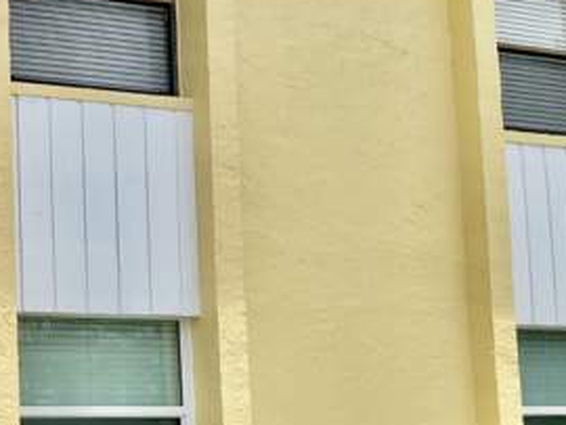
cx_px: -59
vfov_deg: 19.0
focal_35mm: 77
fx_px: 1260
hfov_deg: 23.7
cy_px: 331
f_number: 1.6
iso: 32
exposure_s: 1/4132
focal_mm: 4.2
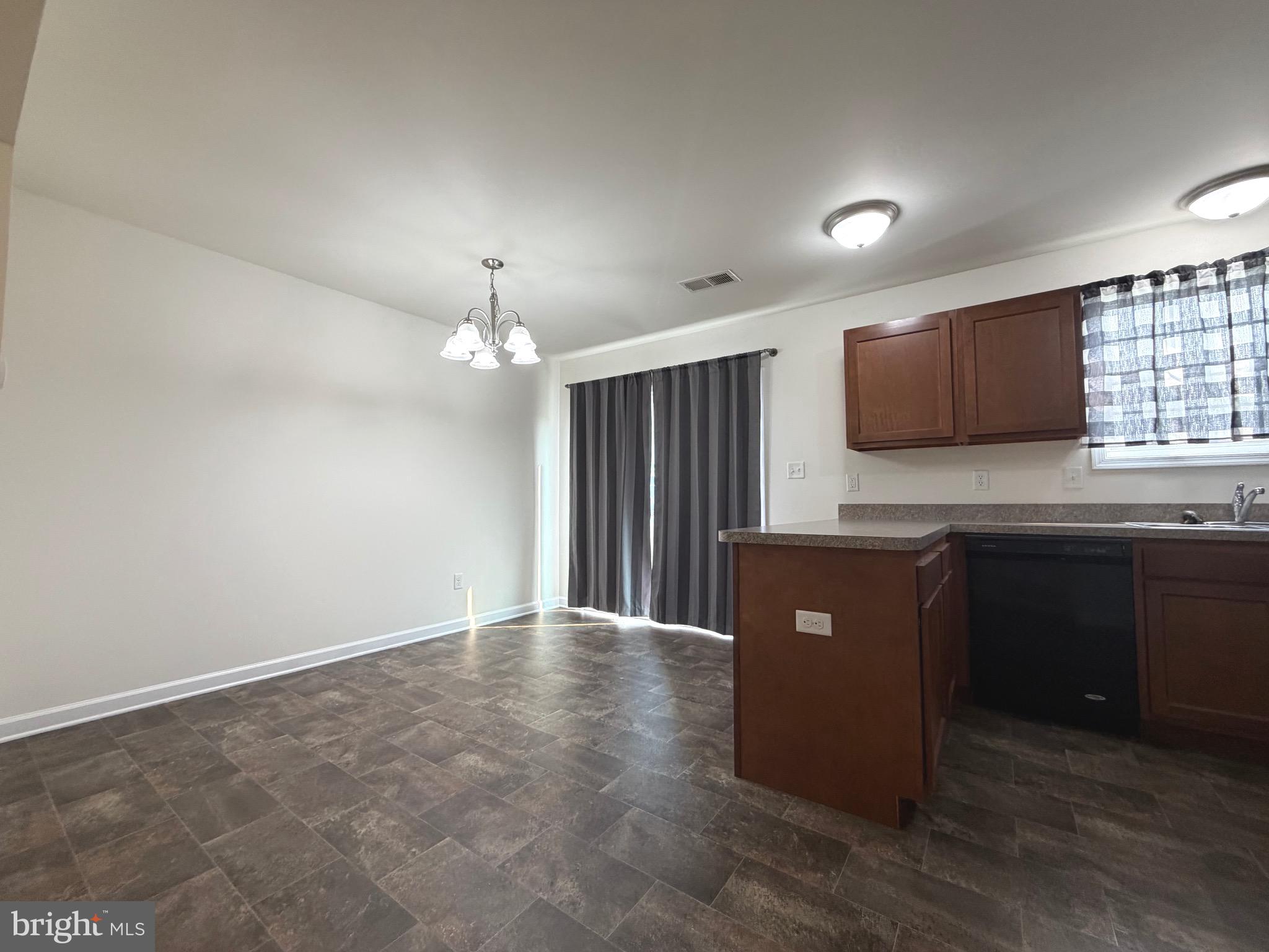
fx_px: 513
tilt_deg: +3.3
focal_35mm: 14
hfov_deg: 102.1
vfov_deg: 85.7
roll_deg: +0.9
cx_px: 634
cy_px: 476
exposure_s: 1/120
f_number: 2.2
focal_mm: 2.22
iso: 250
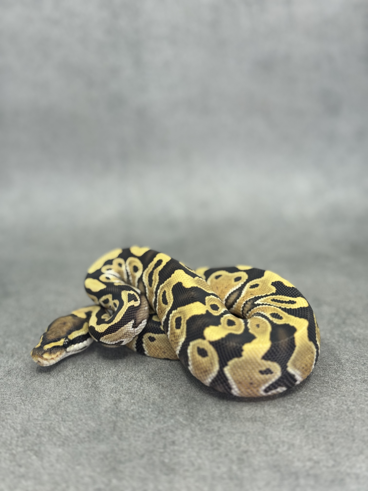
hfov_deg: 30.3
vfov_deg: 39.7
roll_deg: +1.3
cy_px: 246
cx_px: 184
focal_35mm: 48
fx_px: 680
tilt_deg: -21.6
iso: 100
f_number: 1.78
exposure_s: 1/64
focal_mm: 6.76
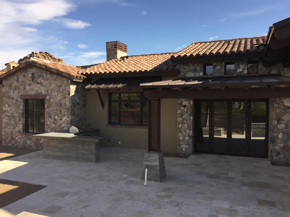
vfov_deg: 48.2
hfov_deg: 61.7
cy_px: 108
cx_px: 145
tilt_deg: -0.9
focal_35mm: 29
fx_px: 243
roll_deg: -0.2
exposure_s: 1/1276
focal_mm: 4.15
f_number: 2.2
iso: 32
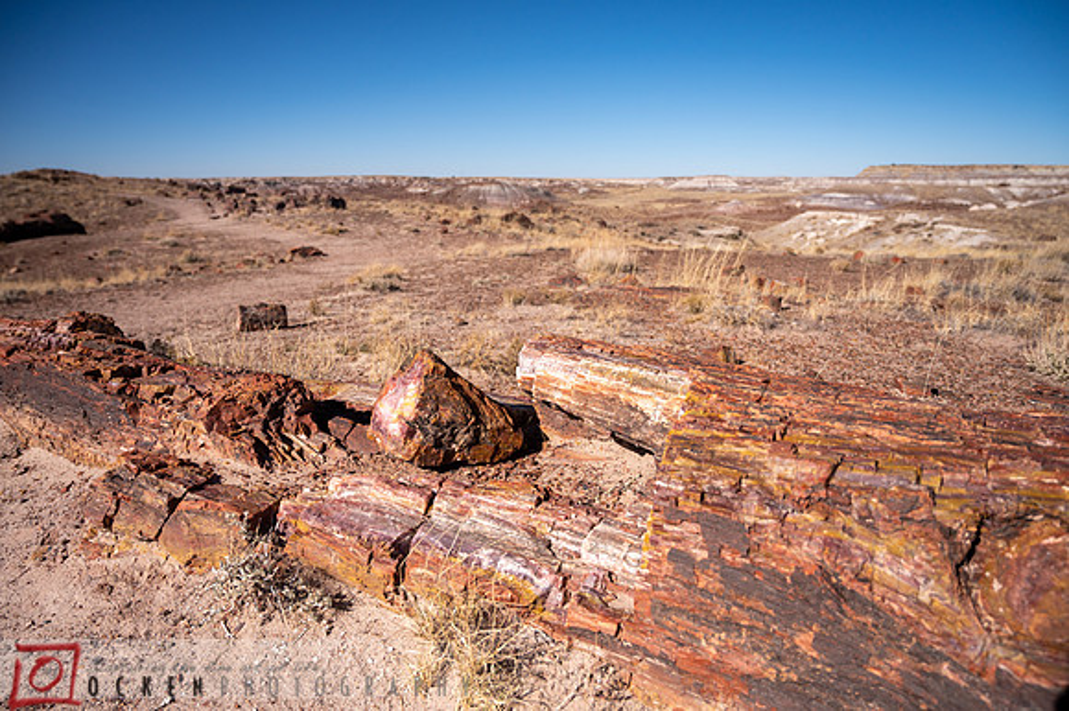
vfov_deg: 48.7
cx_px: 534
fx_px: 786
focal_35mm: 26
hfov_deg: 68.4
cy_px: 356
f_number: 4
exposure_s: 1/4000
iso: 200
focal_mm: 26.5
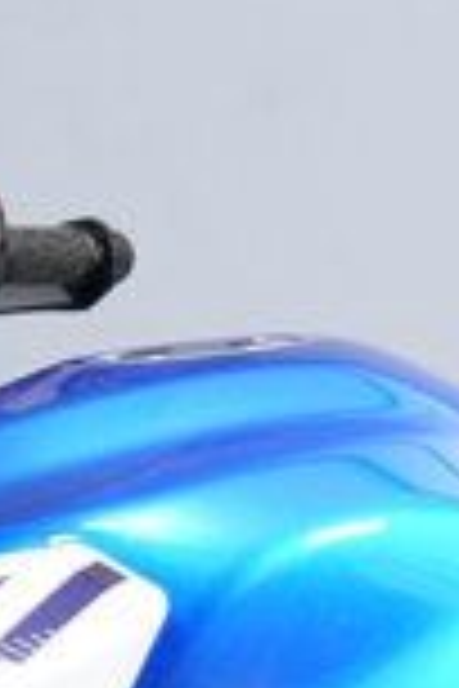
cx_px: 608
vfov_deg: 4.4
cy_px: 974
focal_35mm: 462
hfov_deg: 3.0
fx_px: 8835
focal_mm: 69
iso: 5000
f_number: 7.1
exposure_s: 1/125
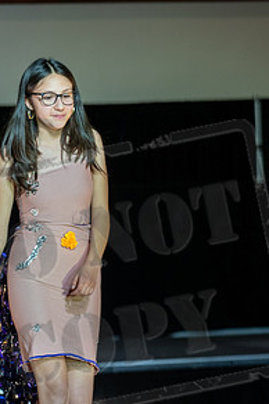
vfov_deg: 8.1
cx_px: 101
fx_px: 2842
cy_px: 281
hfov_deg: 5.4
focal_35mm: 253
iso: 1600
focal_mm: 164
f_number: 4
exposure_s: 1/320
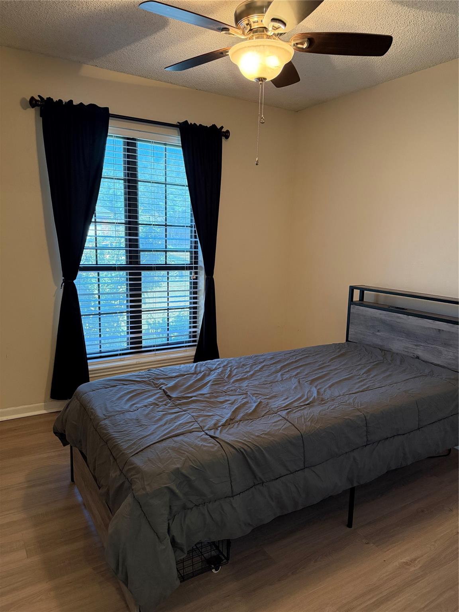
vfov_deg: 71.6
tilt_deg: -10.1
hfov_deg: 56.8
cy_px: 306
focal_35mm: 24
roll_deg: -1.1
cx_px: 230
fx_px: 424
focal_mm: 6.76
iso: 500
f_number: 1.78
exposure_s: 1/60
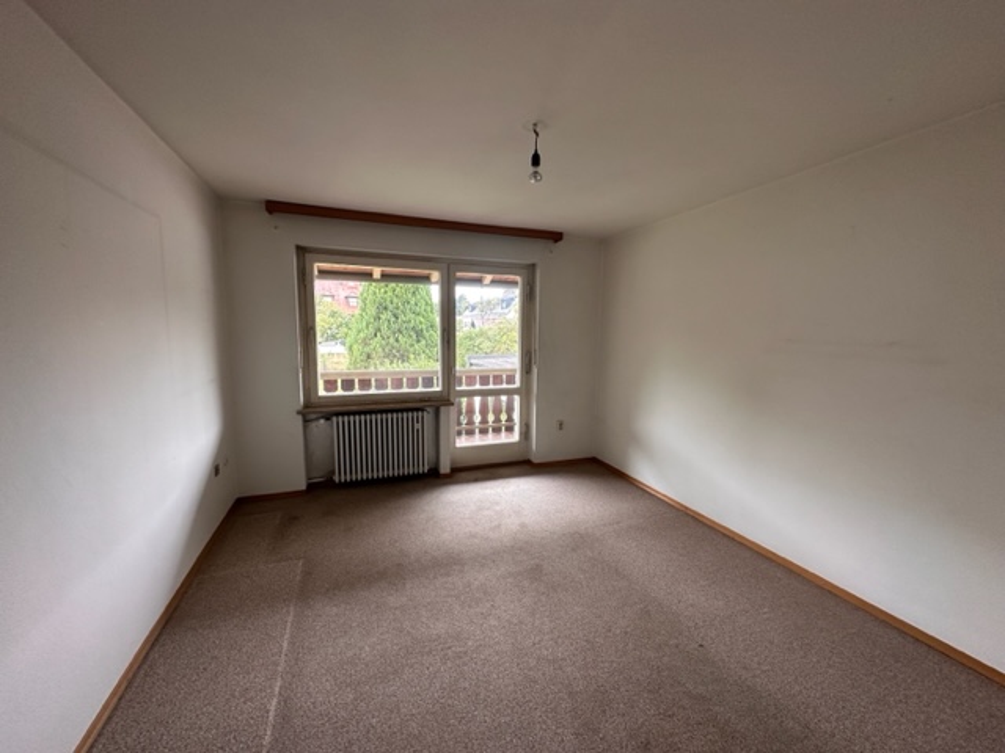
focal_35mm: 14
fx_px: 406
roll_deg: -0.5
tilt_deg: -7.7
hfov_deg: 102.1
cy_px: 376
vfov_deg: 85.7
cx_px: 502
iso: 125
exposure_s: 1/99
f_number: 2.2
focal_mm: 2.22
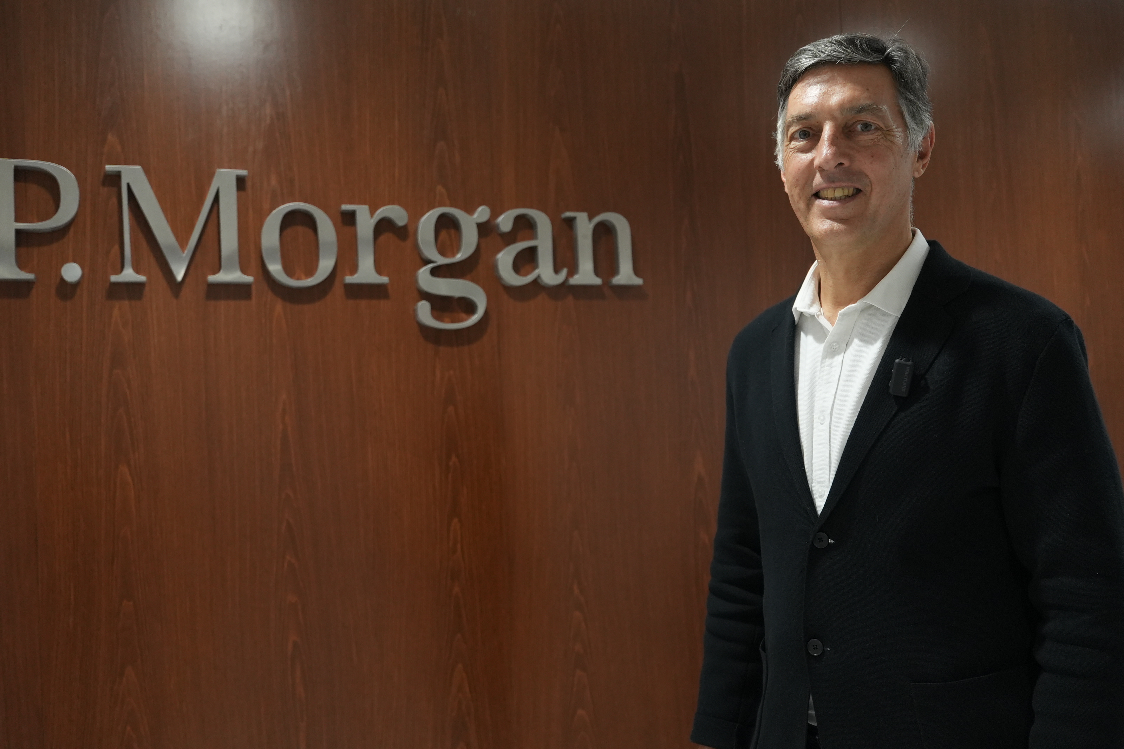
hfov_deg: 53.1
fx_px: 1124
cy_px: 416
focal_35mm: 36
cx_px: 538
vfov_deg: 36.8
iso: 1600
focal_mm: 25
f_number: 2.8
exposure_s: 1/250
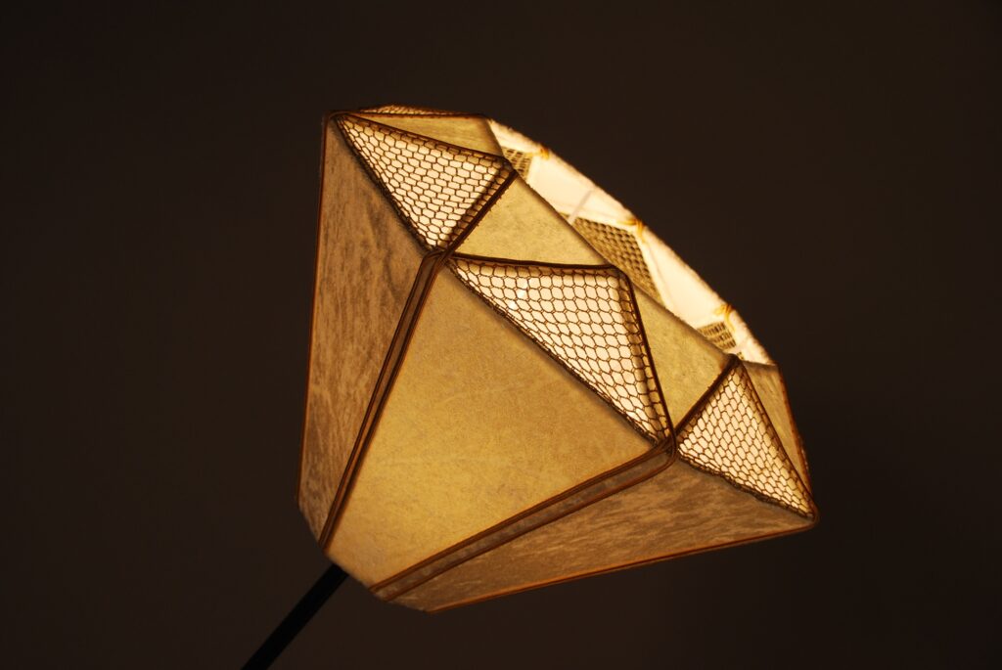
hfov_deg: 36.8
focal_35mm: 54
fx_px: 1504
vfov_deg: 25.1
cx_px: 501
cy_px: 335
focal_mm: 36
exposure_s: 1/125
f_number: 5.6
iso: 180
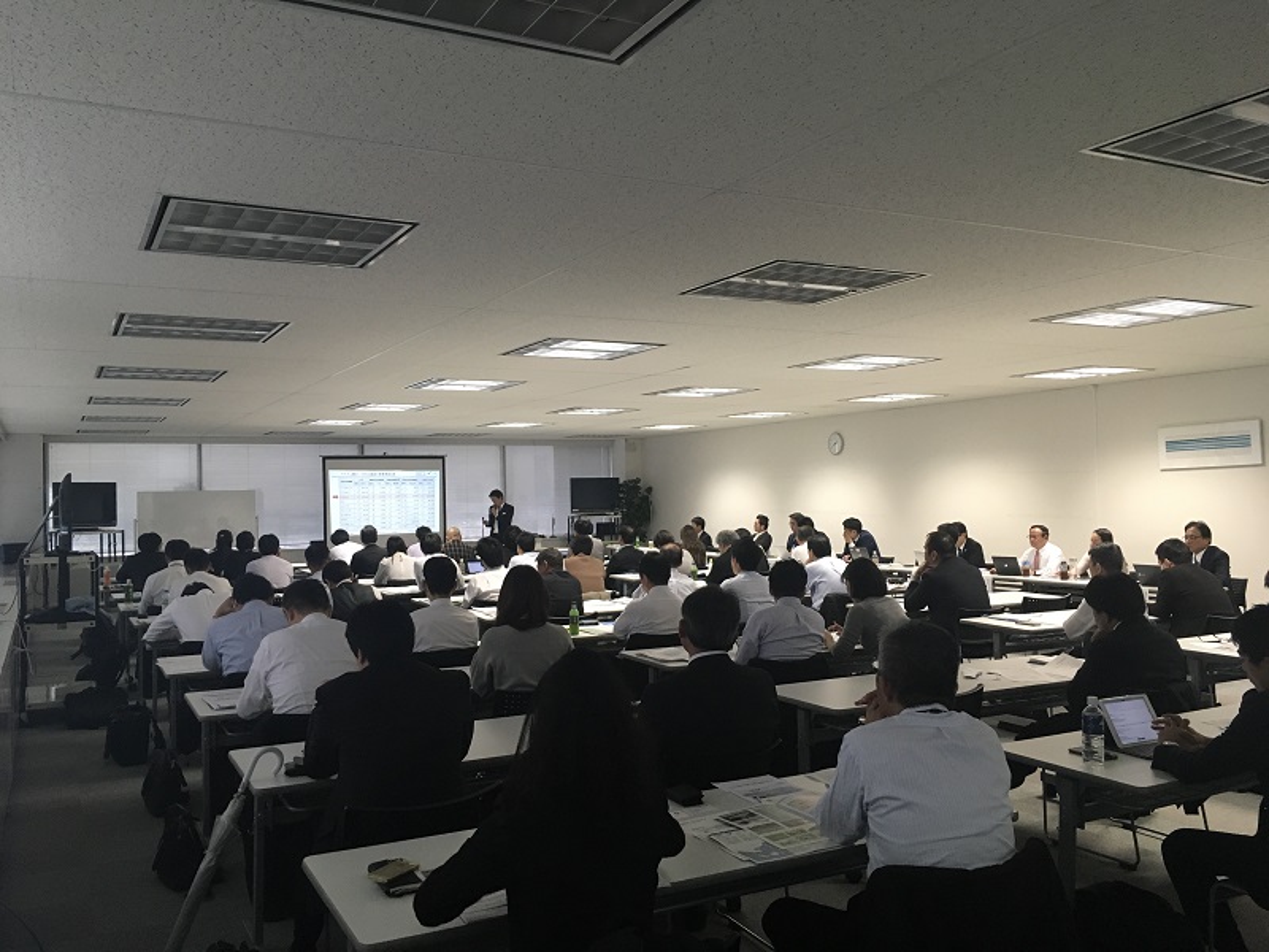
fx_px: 1063
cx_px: 634
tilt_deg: +1.1
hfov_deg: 61.7
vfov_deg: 48.2
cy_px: 476
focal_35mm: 29
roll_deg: +1.3
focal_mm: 4.15
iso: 100
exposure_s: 1/30
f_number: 2.2
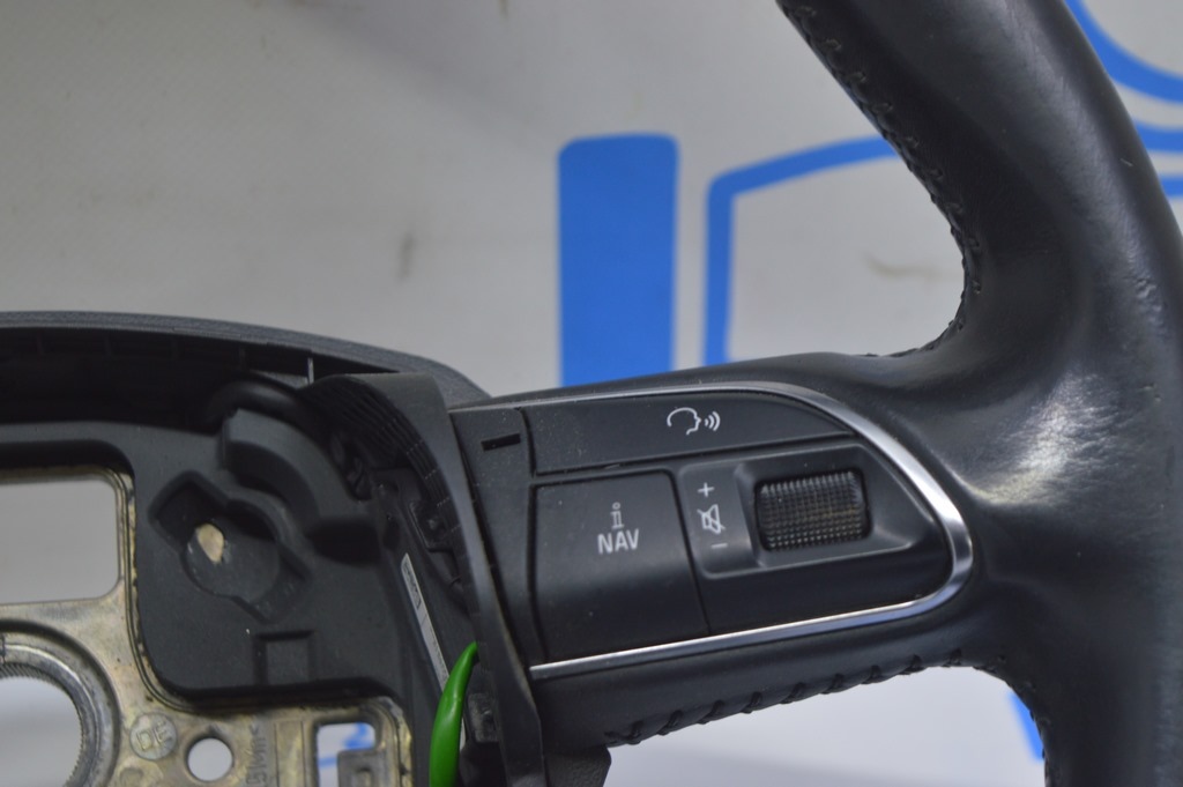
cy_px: 394
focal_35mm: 82
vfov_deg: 16.5
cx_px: 592
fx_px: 2709
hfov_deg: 24.6
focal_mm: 55
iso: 400
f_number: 5.6
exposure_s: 1/20
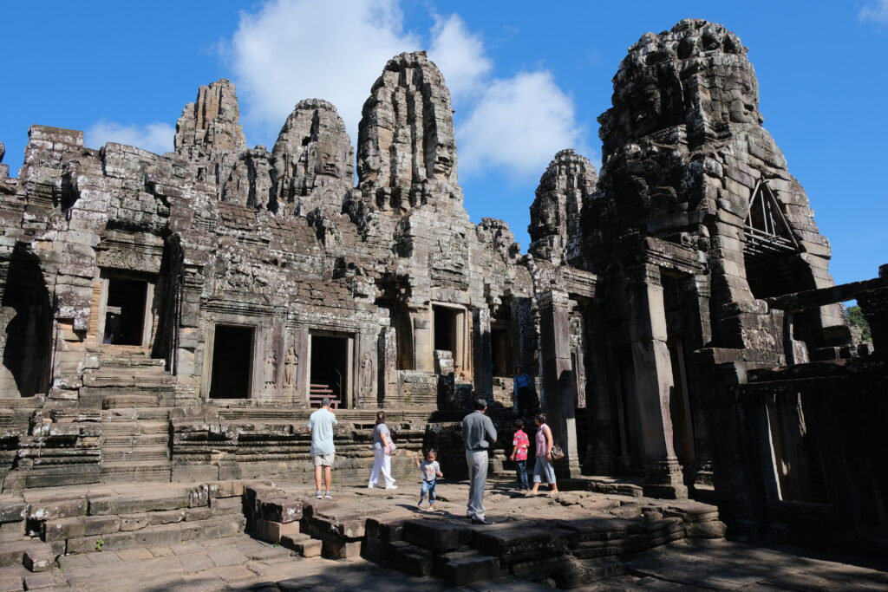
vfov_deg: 53.1
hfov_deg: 73.7
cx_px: 444
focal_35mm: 24
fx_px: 592
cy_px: 296
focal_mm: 16
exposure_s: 1/480
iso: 320
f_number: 7.1
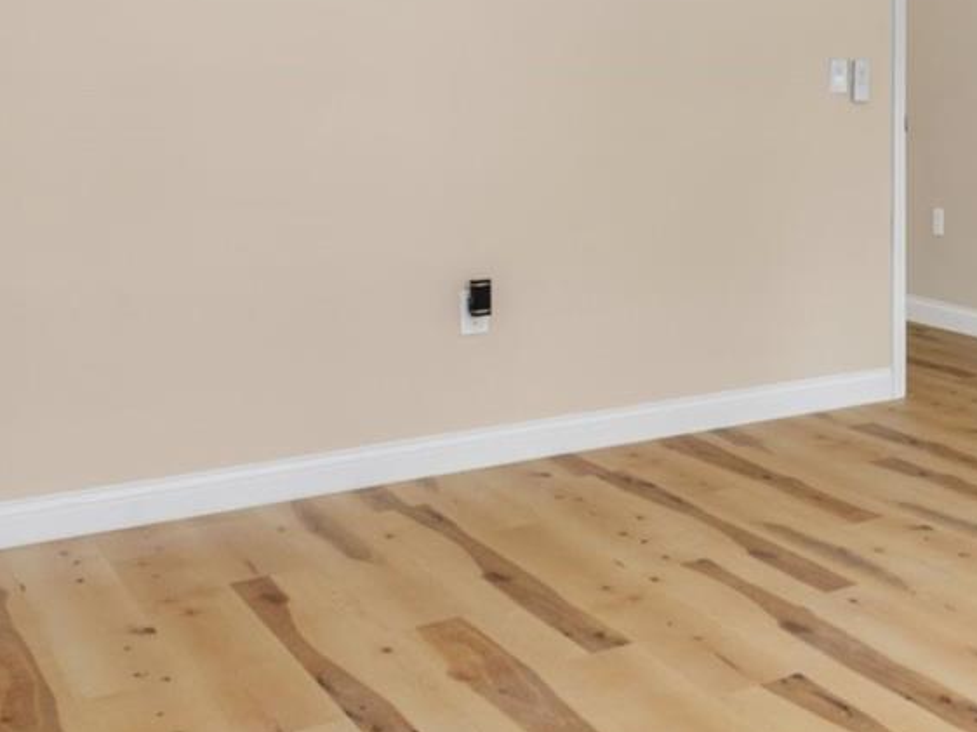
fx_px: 1506
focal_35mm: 53
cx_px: 1027
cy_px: 94
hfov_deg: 32.4
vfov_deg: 26.5
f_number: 8
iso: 320
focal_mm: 13
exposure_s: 1/3
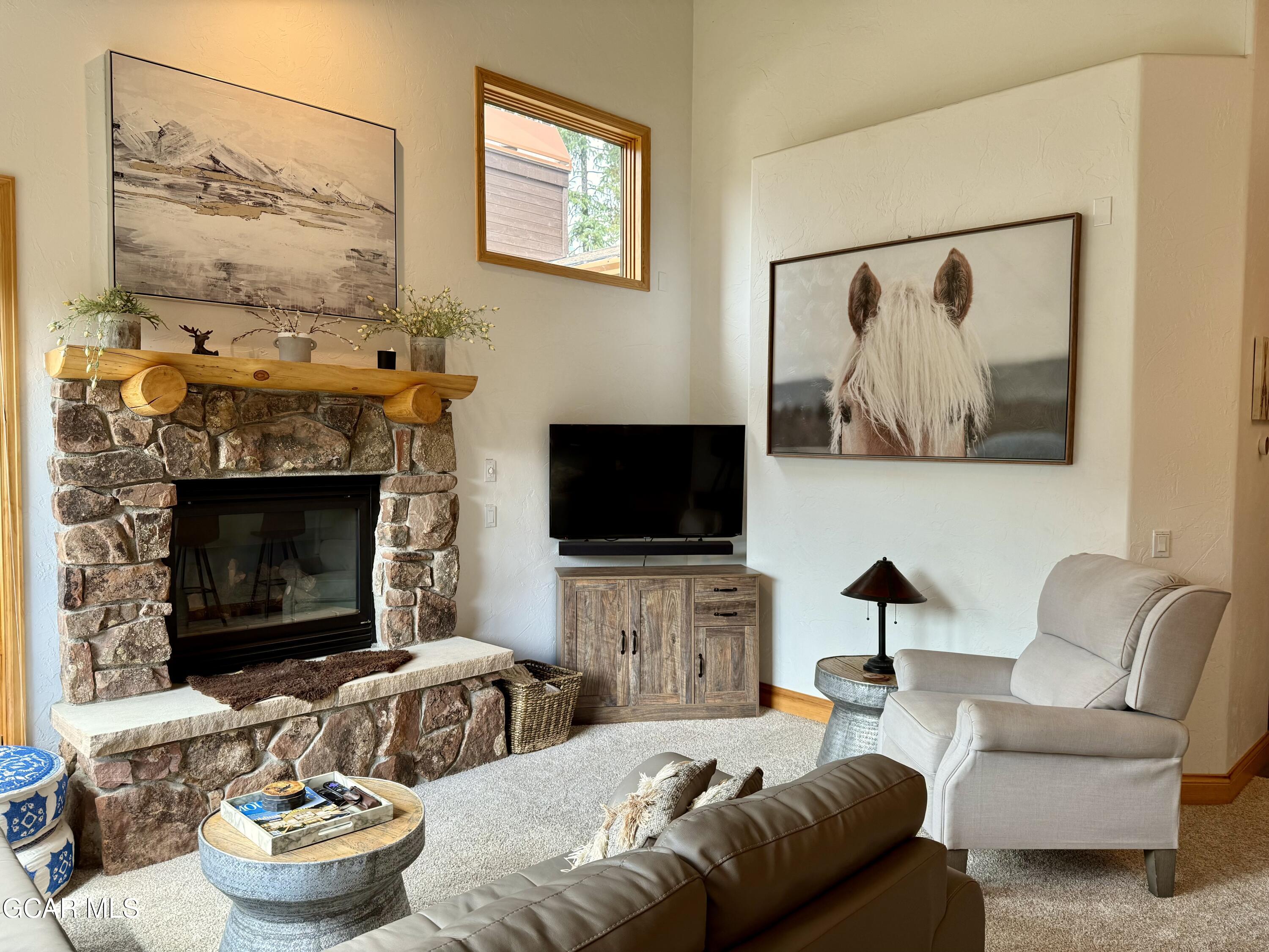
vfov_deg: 56.8
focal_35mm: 24
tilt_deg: -1.9
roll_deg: -0.9
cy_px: 476
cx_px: 634
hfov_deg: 71.6
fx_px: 880
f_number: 1.78
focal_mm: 6.76
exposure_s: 1/163
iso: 100
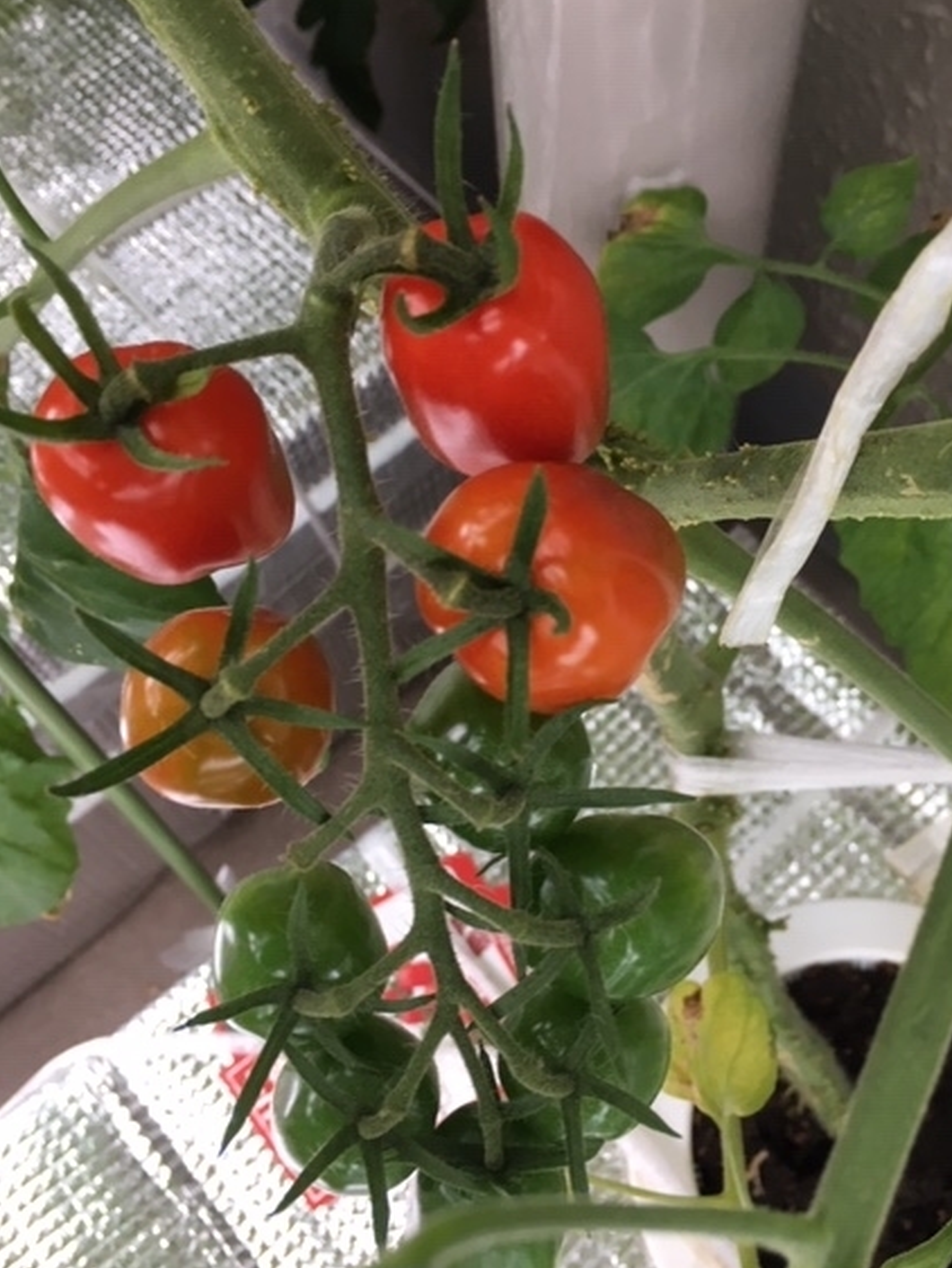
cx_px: 537
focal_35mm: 33
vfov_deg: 55.3
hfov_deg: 42.9
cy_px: 672
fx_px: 1209
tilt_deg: -63.3
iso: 50
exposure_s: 1/30
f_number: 2.2
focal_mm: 4.15
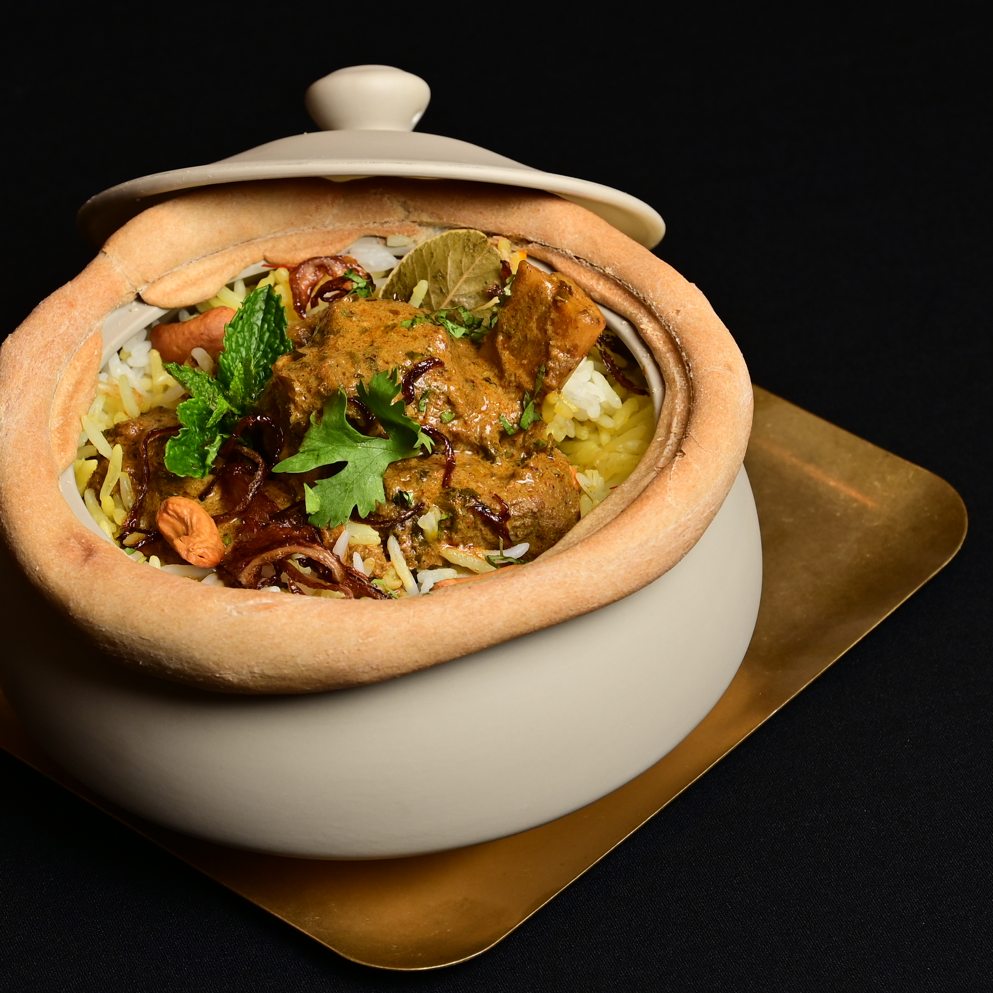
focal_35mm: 146
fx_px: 4738
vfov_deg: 12.0
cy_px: 497
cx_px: 371
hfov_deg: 12.0
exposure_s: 1/125
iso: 200
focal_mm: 76
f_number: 8
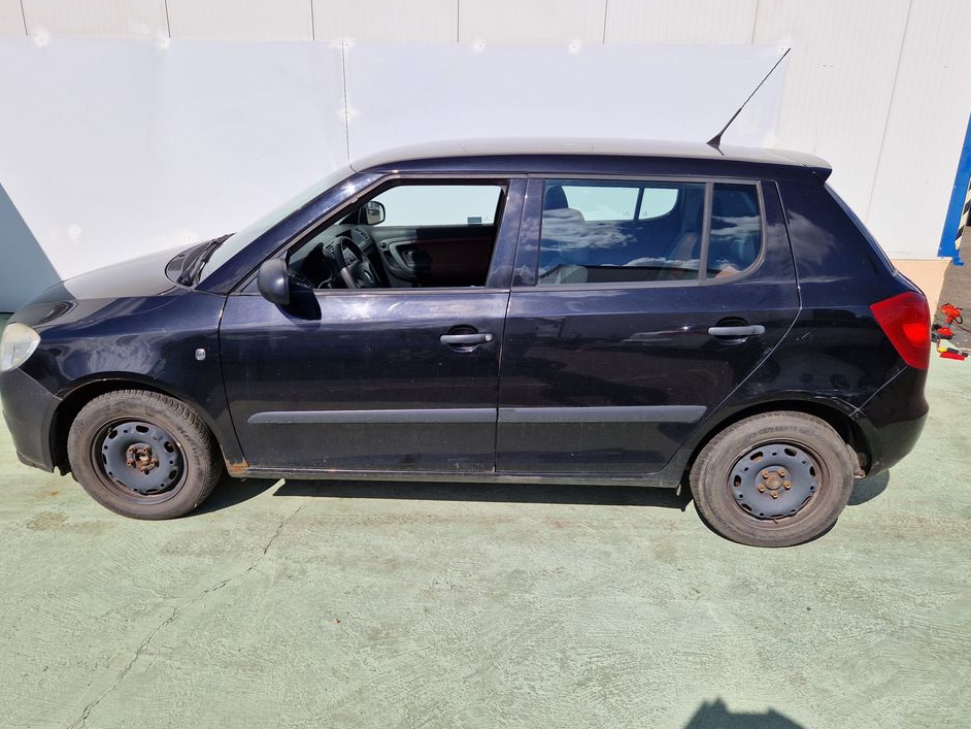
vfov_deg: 54.9
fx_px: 701
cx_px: 471
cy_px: 352
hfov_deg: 69.4
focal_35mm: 25
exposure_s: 1/2784
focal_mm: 5.4
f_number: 1.8
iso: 50
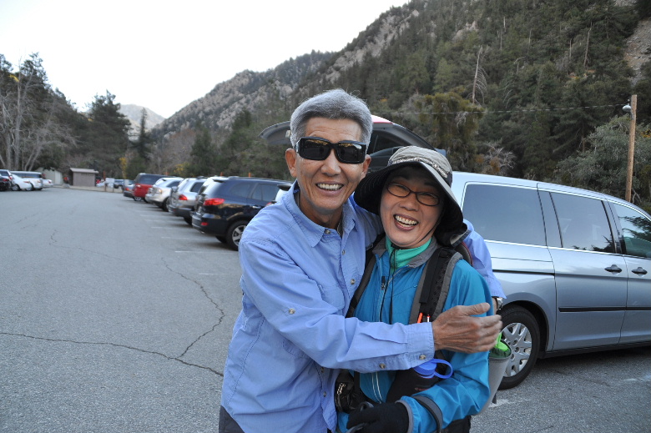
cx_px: 326
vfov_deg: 47.9
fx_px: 488
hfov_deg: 67.4
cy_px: 216
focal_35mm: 27
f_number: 6.3
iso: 200
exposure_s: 1/160
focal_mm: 18
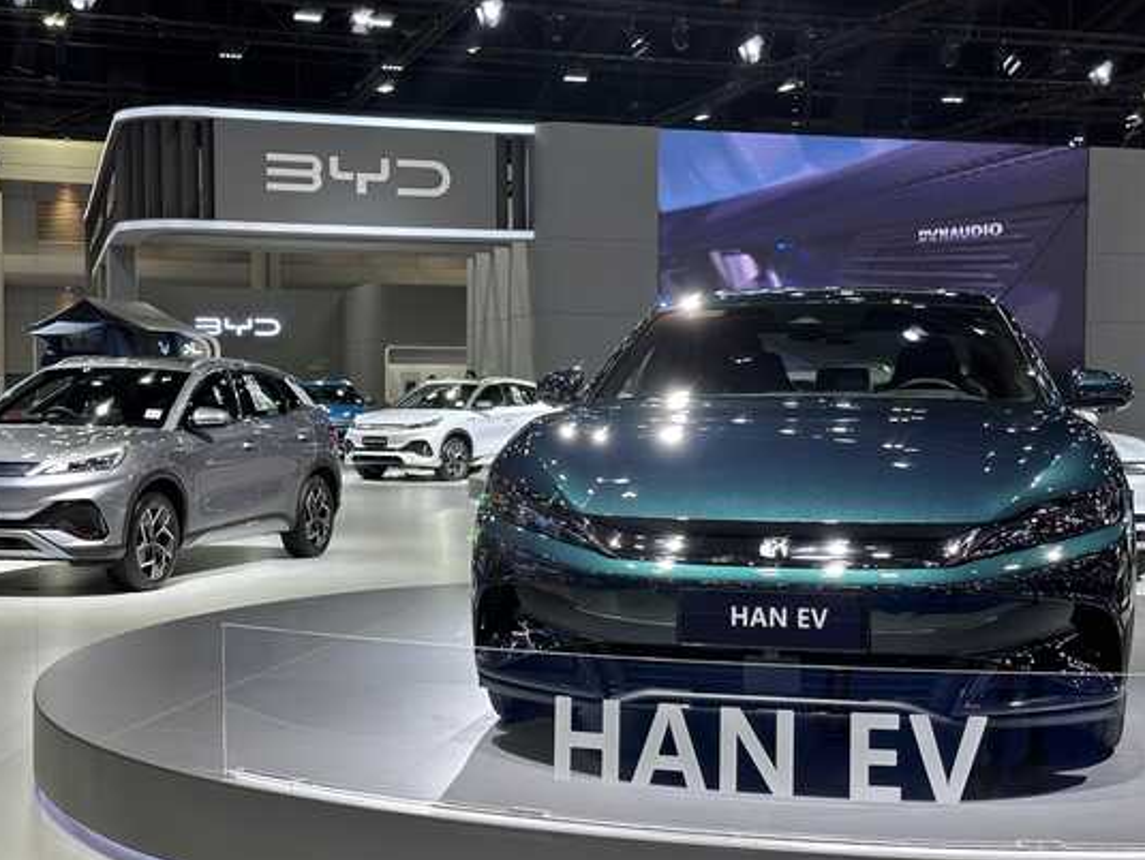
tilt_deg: -2.7
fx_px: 1721
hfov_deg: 36.8
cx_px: 574
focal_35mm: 52
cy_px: 444
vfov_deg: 28.1
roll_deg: -0.6
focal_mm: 6.86
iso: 50
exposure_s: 1/100
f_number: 1.78
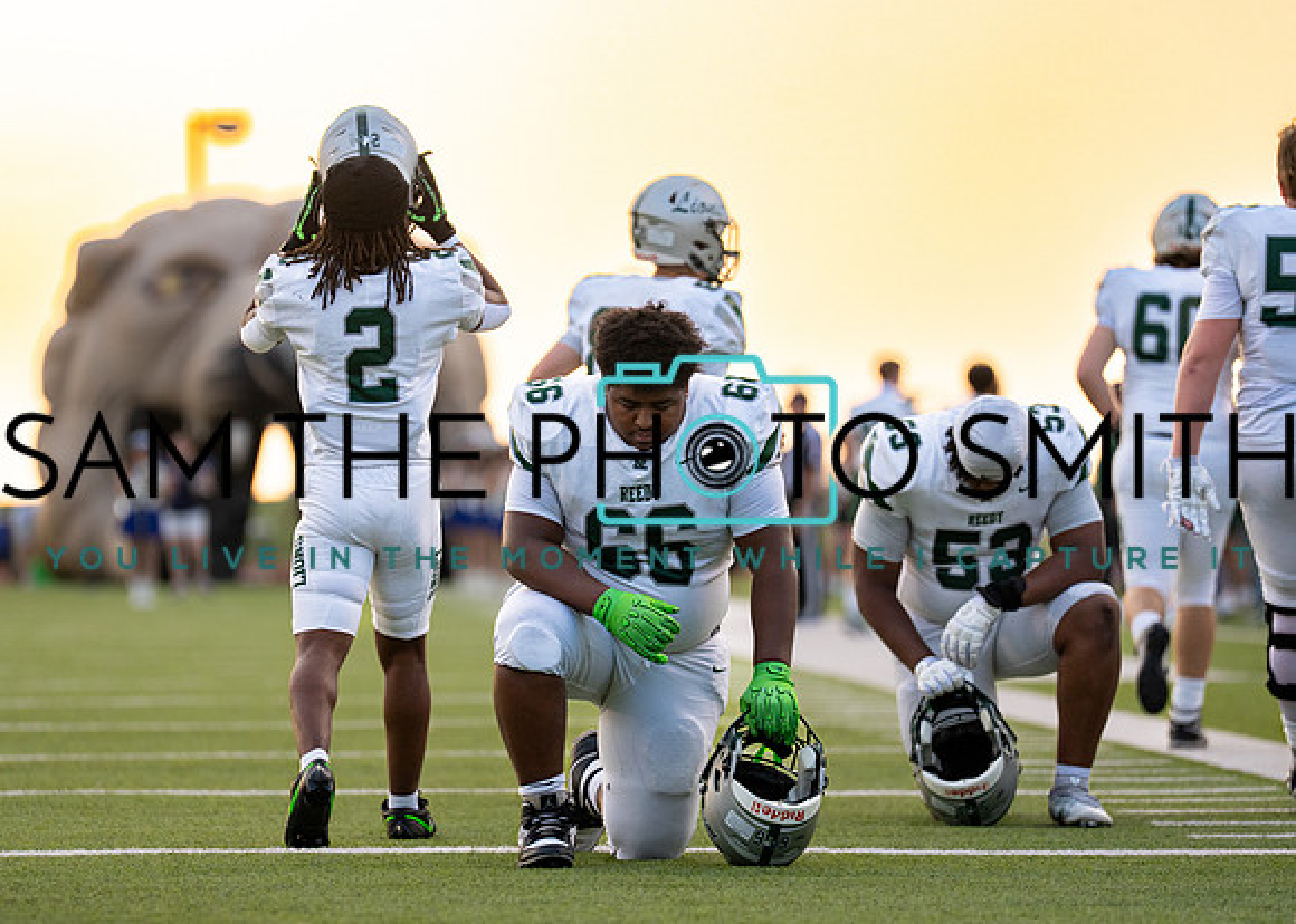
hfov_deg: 7.7
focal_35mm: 260
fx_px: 9568
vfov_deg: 5.5
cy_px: 539
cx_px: 602
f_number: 2.8
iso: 640
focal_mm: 191
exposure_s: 1/2500
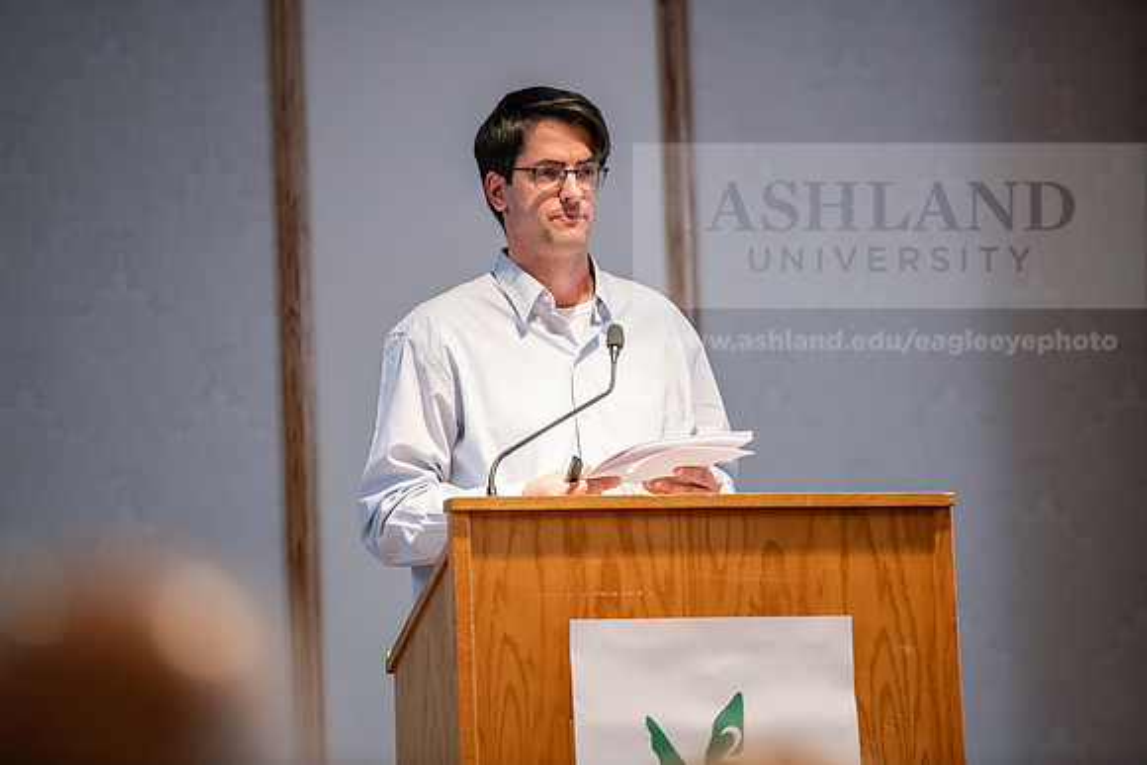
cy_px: 382
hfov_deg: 10.8
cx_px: 574
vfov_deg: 7.2
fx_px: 6055
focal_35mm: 190
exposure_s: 1/160
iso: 4000
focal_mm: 190
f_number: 3.2
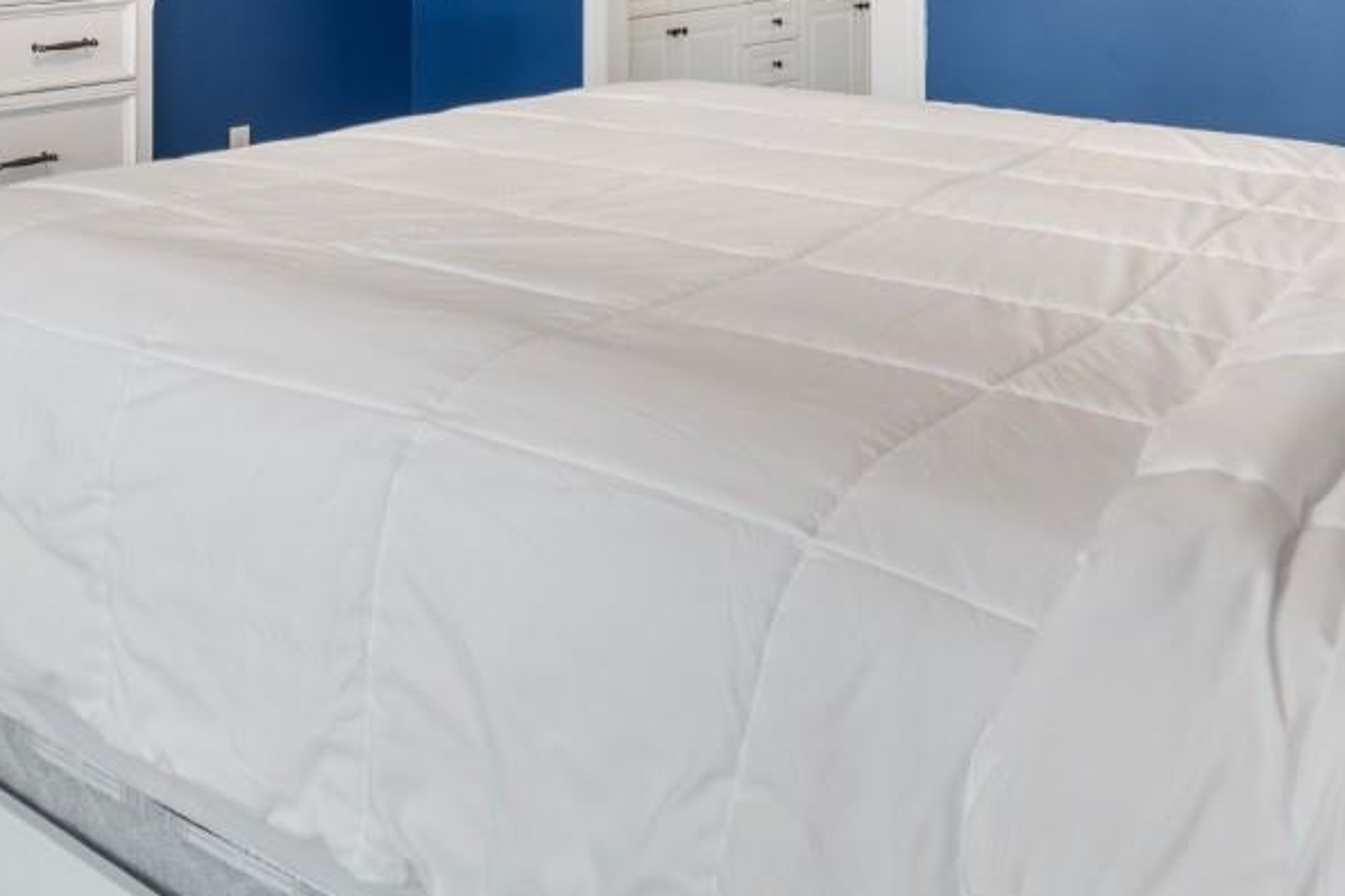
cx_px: 104
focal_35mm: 41
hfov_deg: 42.9
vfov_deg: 28.5
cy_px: -168
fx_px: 1531
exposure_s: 1/3
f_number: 4.5
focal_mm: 10
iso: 100
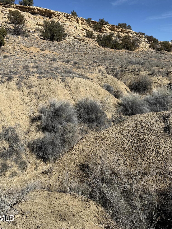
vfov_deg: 61.2
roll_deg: -2.7
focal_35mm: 29
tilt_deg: -11.3
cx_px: 72
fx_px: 192
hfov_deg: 48.0
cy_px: 92
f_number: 1.78
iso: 80
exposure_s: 1/6711
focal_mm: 6.76
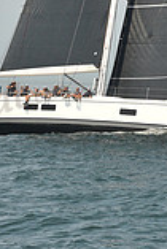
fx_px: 2617
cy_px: -152
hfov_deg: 3.7
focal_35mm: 377
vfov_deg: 5.4
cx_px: 152
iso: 250
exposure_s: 1/800
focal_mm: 102
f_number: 9
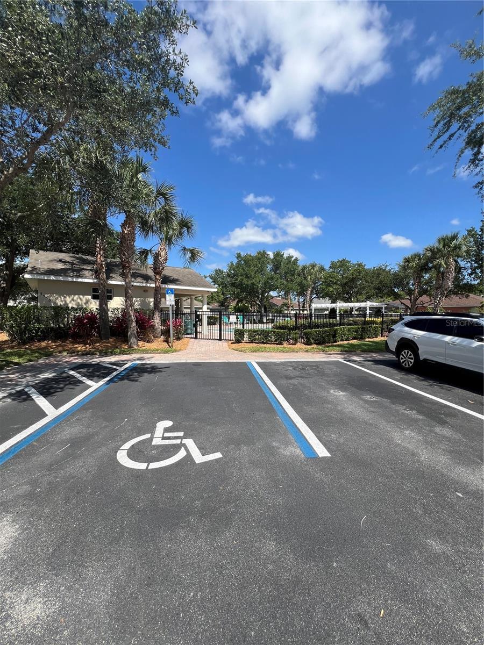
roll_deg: +0.6
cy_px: 322
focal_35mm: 13
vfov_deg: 106.2
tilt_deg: -1.2
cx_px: 242
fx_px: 242
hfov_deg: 89.9
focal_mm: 1.57
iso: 32
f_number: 1.8
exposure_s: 1/1597
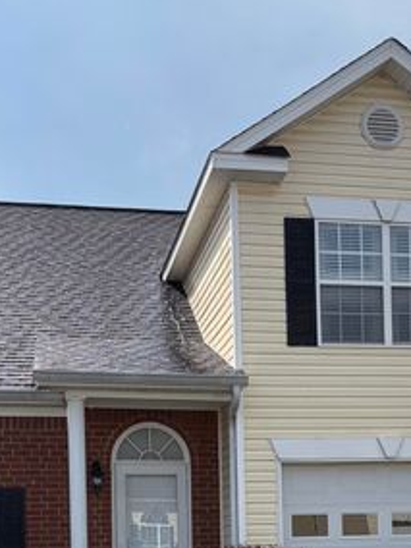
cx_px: 257
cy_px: 541
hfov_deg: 24.0
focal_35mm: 61
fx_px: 966
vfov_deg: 29.7
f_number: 1.6
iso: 64
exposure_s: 1/3623
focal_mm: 5.96
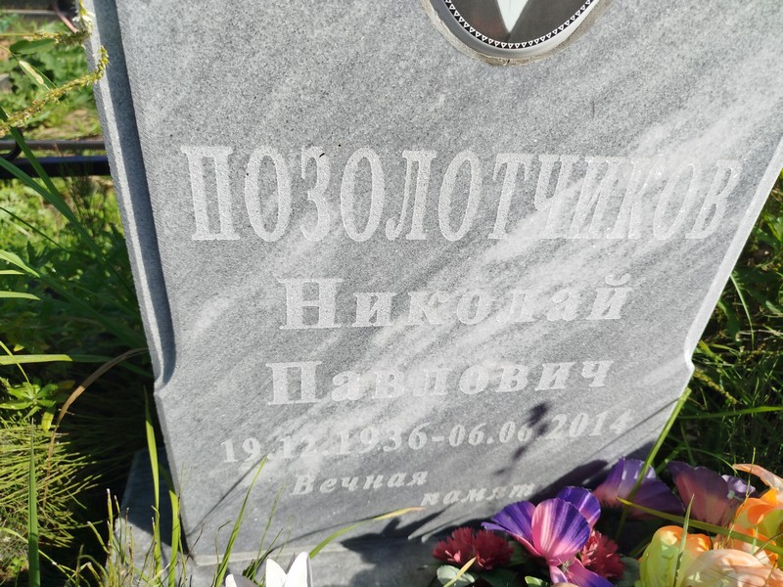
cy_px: 294
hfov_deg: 71.6
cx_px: 392
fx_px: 543
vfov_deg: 56.8
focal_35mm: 24
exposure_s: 1/1079
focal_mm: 5.31
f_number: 1.7
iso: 50
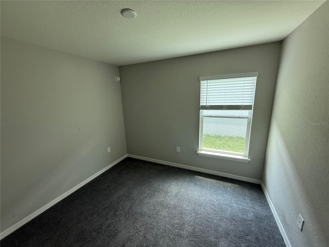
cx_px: 164
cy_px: 124
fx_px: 133
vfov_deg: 85.7
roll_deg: +1.8
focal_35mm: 14
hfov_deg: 102.1
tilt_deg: -11.3
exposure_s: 1/120
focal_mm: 2.22
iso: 125
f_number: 2.2
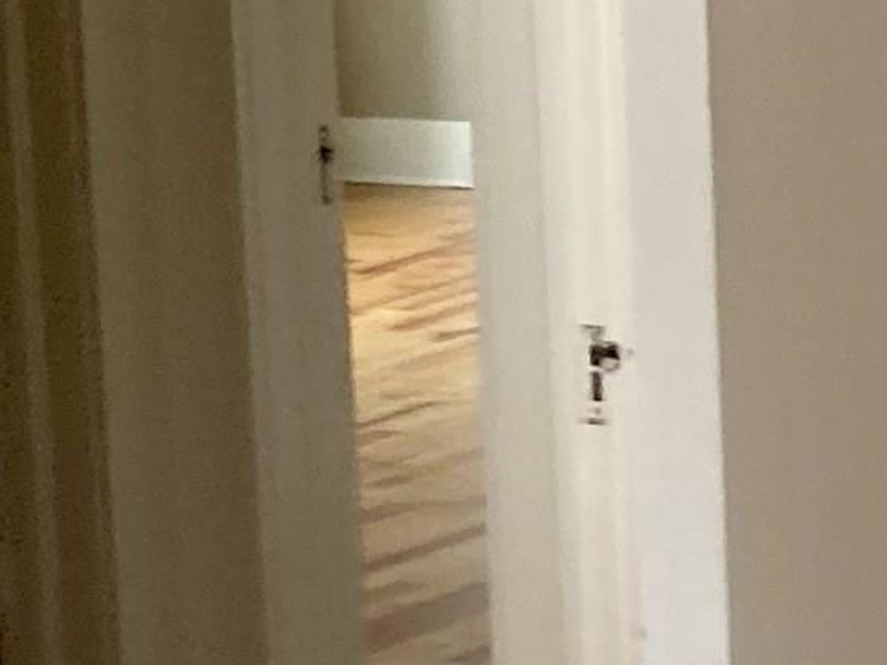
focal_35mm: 155
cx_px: 2185
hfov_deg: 10.7
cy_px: -109
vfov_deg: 9.5
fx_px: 3971
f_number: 1.8
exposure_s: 1/60
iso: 160
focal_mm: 3.99
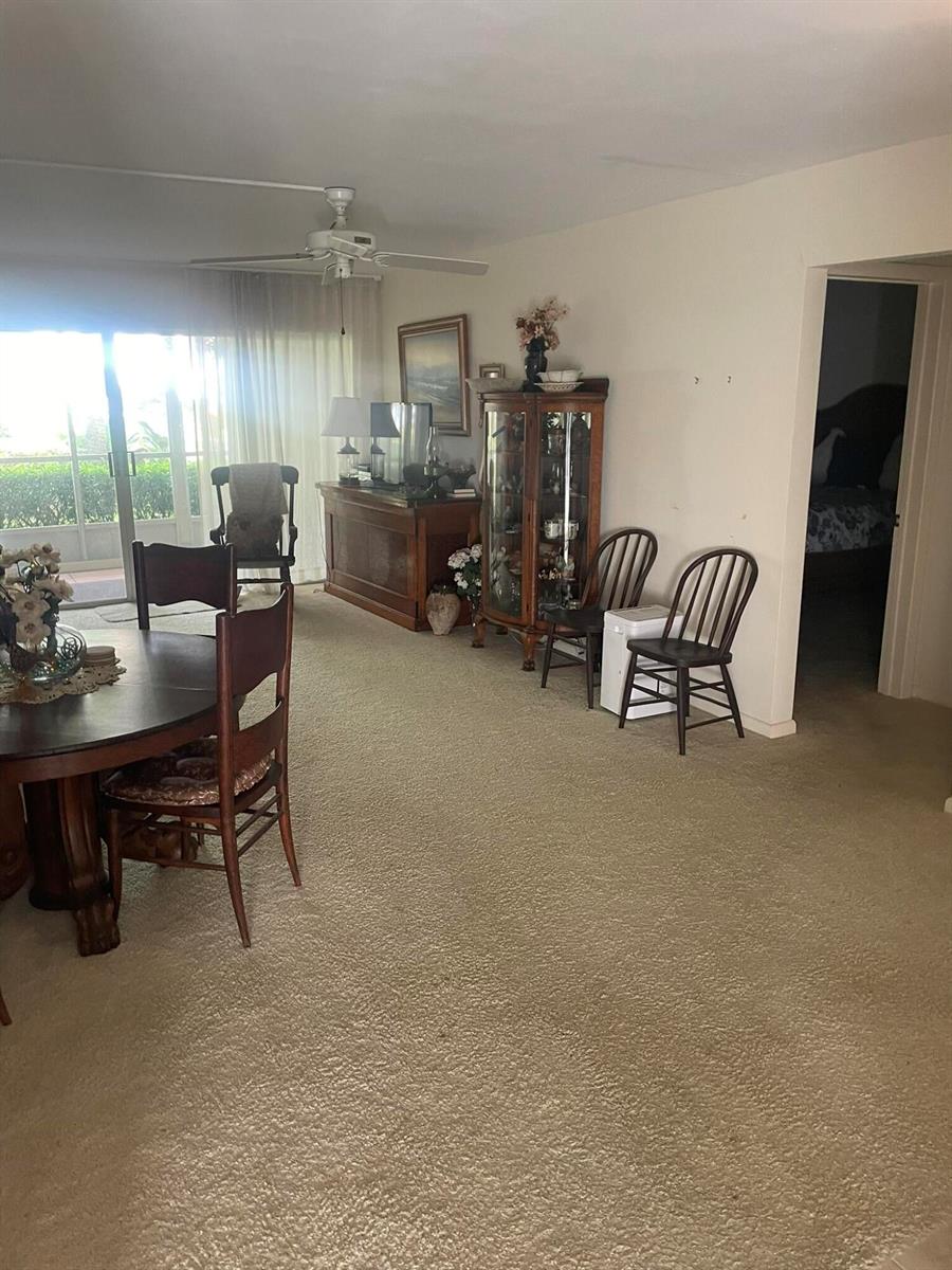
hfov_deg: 53.1
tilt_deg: -12.0
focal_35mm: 26
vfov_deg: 67.3
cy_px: 635
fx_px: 953
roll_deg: +1.8
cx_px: 476
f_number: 1.6
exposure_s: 1/59
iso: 160
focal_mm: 4.2
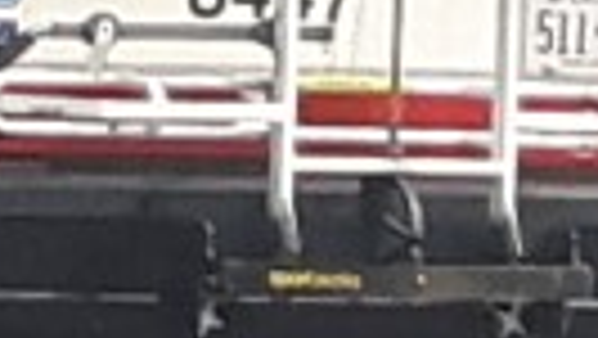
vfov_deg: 4.6
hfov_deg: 7.8
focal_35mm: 260
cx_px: -791
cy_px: -374
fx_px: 4125
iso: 40
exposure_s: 1/722
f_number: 1.9
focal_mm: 3.7
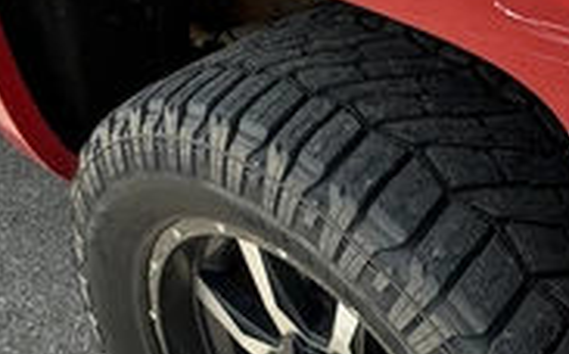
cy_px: 50
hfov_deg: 30.5
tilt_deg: -27.7
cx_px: 488
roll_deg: +7.1
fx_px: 1007
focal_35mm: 65
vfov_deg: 19.7
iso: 25
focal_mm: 3
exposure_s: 1/383
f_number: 1.8
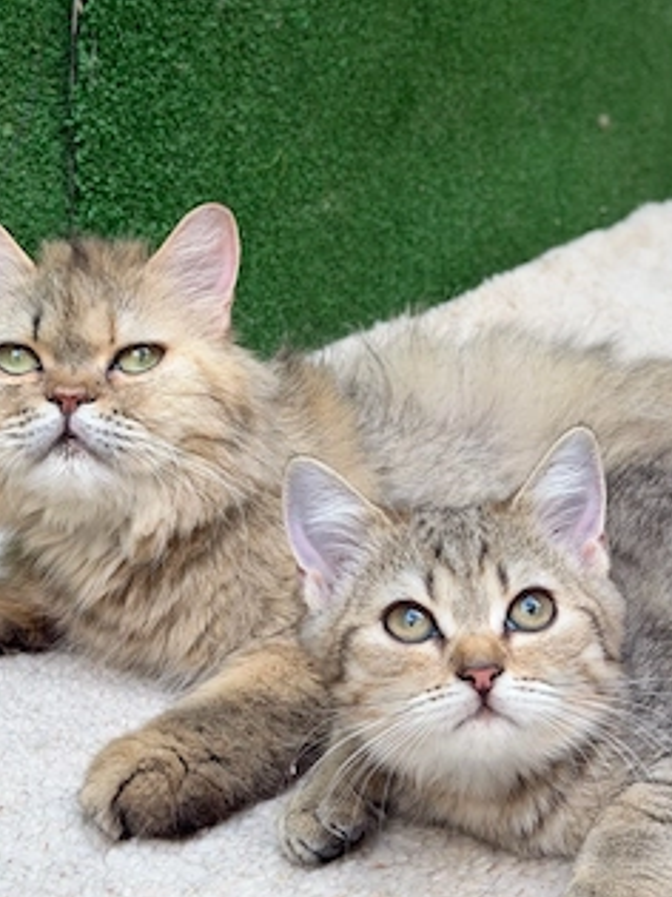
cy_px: 362
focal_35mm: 61
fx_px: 1580
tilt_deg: -7.3
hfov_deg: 24.0
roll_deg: +0.0
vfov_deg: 31.6
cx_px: 293
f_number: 1.78
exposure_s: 1/60
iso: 100
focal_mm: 6.76
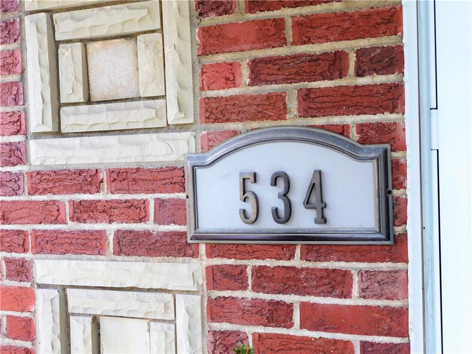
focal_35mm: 36
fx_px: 491
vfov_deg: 39.7
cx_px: 236
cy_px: 177
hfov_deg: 51.4
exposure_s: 1/30
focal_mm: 6.3
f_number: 3.5
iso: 125
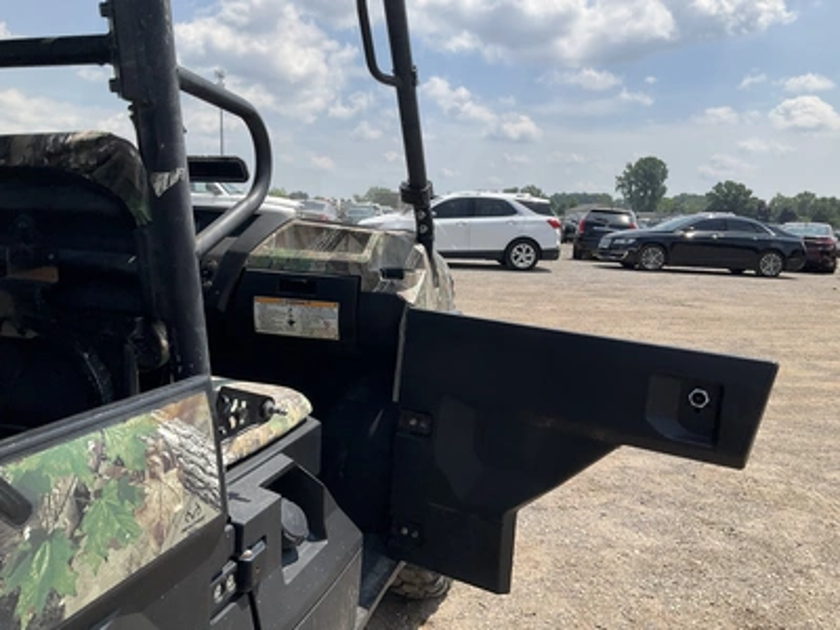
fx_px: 704
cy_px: 315
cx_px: 420
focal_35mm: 29
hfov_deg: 61.7
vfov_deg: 48.2
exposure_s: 1/1848
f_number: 1.8
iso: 25
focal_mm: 3
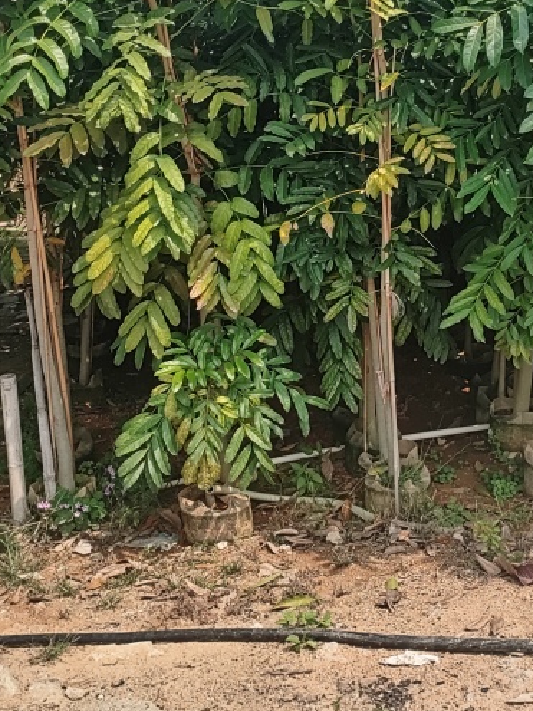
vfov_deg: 33.6
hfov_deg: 25.4
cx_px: 460
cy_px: 172
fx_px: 1150
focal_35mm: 56
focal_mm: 4.26
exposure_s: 1/513
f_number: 1.8
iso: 100
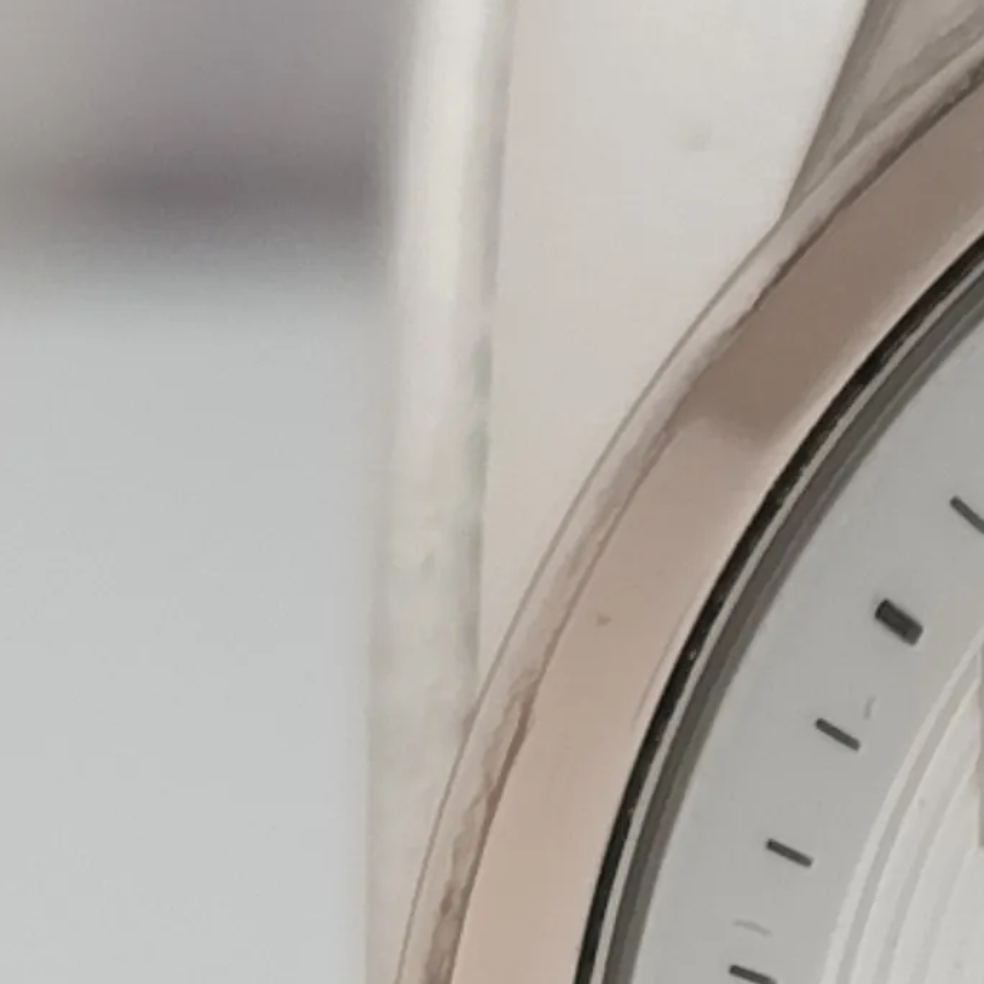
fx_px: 7976
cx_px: 1928
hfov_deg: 6.8
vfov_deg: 6.9
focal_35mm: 248
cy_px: 1518
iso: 287
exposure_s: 1/100
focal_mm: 5.24
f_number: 1.7
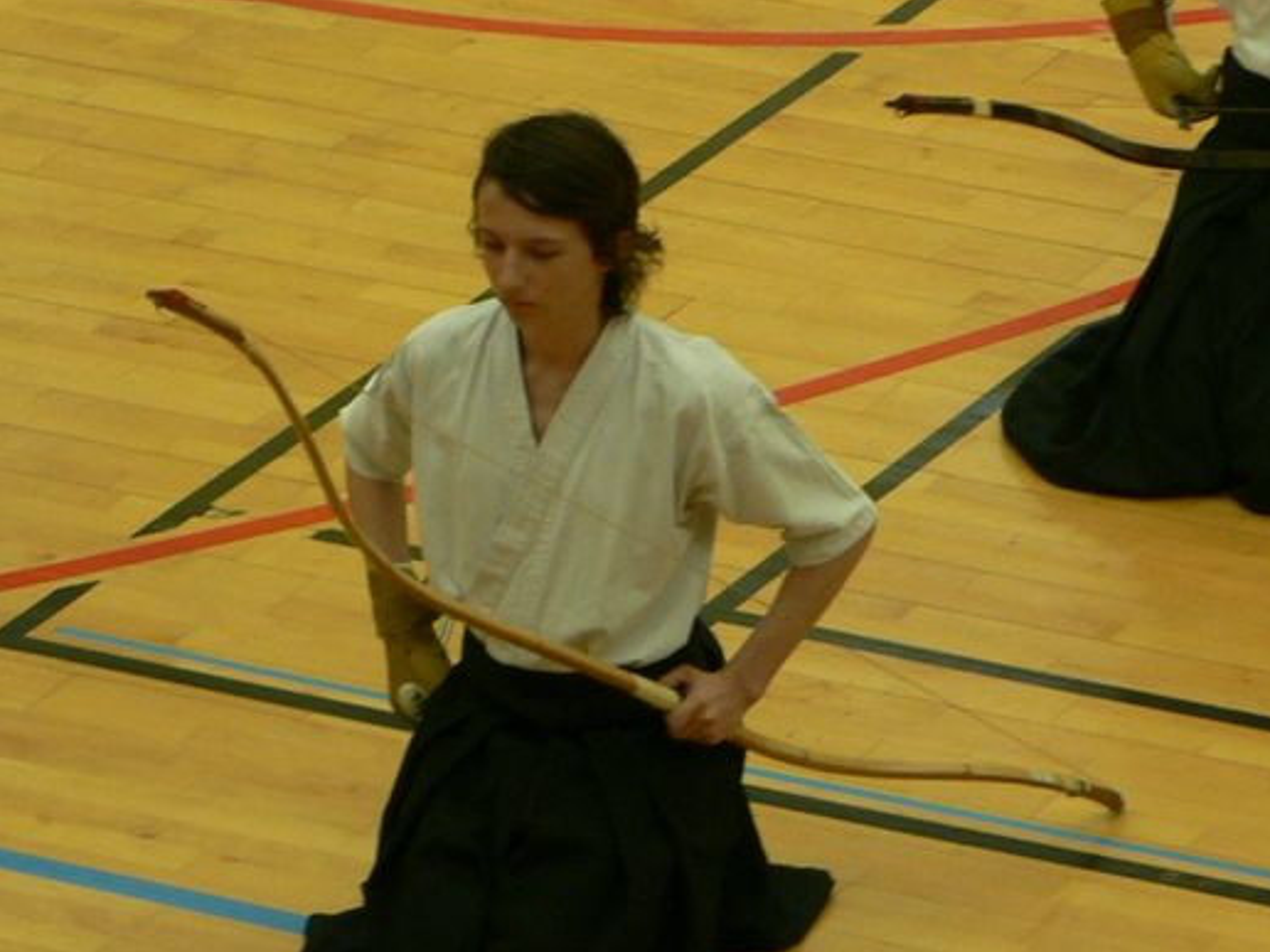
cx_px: 1317
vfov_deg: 4.1
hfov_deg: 5.4
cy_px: -5
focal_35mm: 365
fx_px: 13391
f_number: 3.3
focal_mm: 26.2
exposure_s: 1/30
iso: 100
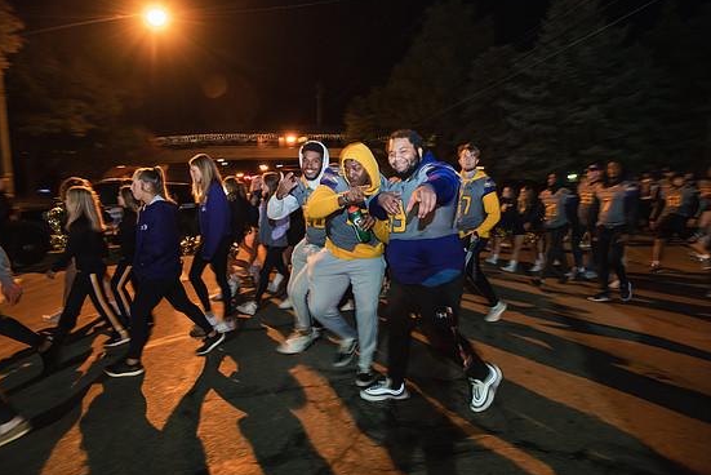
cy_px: 234
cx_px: 342
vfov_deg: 62.0
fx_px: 395
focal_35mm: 20
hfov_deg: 83.9
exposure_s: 1/40
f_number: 3.5
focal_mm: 19
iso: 5000
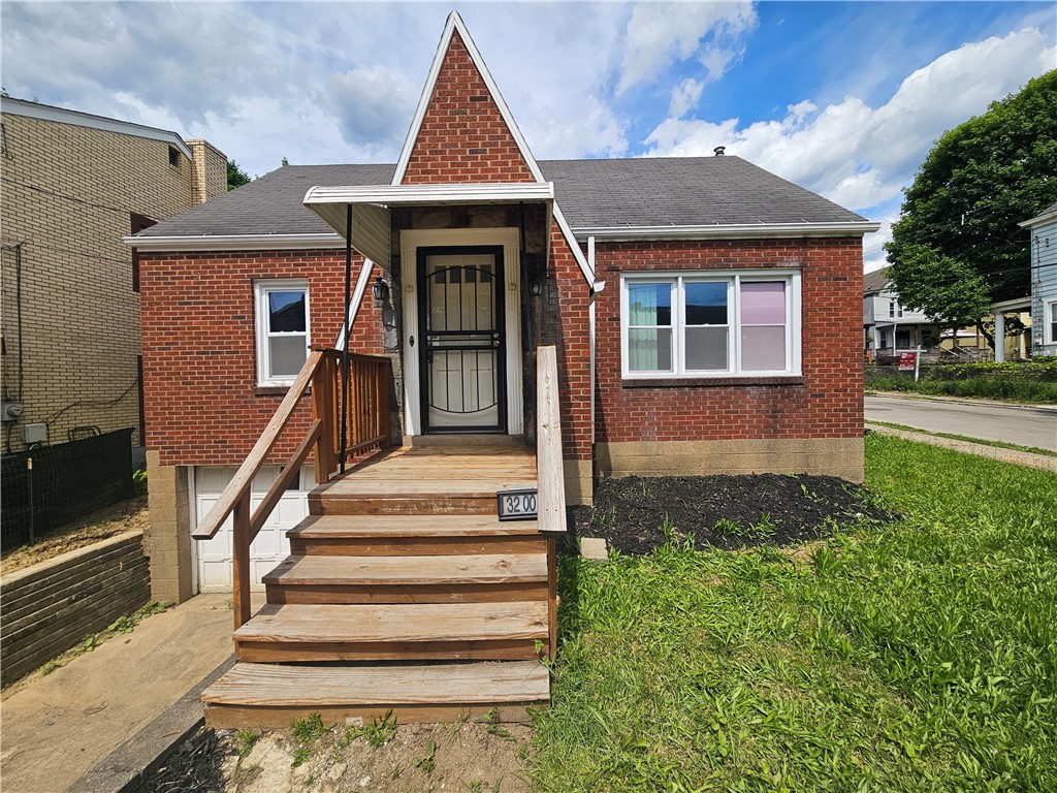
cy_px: 396
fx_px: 397
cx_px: 528
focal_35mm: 13
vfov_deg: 89.9
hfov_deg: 106.2
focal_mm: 2.2
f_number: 2.2
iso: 50
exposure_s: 1/2346
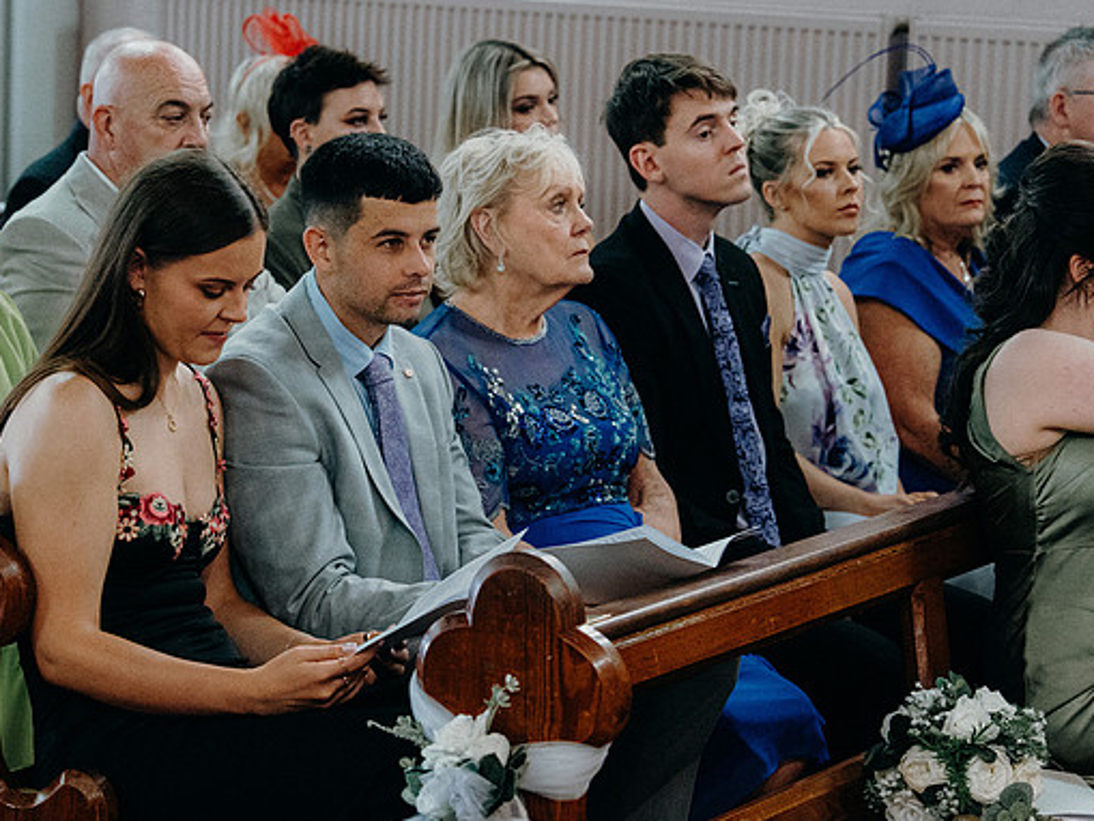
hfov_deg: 17.1
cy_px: 409
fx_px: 3635
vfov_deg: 12.9
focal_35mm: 115
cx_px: 527
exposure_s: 1/160
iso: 5000
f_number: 3.5
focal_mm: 70
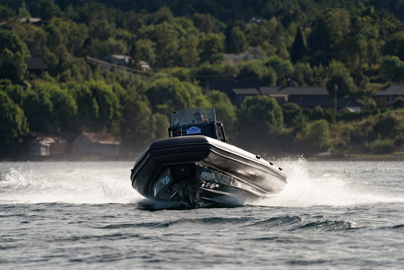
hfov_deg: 5.2
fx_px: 4489
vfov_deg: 3.4
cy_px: 135
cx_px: 202
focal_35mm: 400
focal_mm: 400
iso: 320
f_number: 7.1
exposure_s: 1/1600
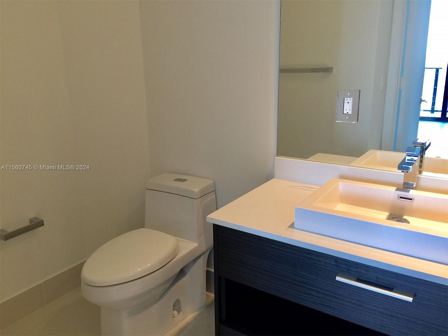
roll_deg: +0.0
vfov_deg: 48.2
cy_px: 168
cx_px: 224
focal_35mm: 29
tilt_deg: -15.4
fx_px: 375
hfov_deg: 61.7
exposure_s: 1/15
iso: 32
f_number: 2.2
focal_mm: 4.15
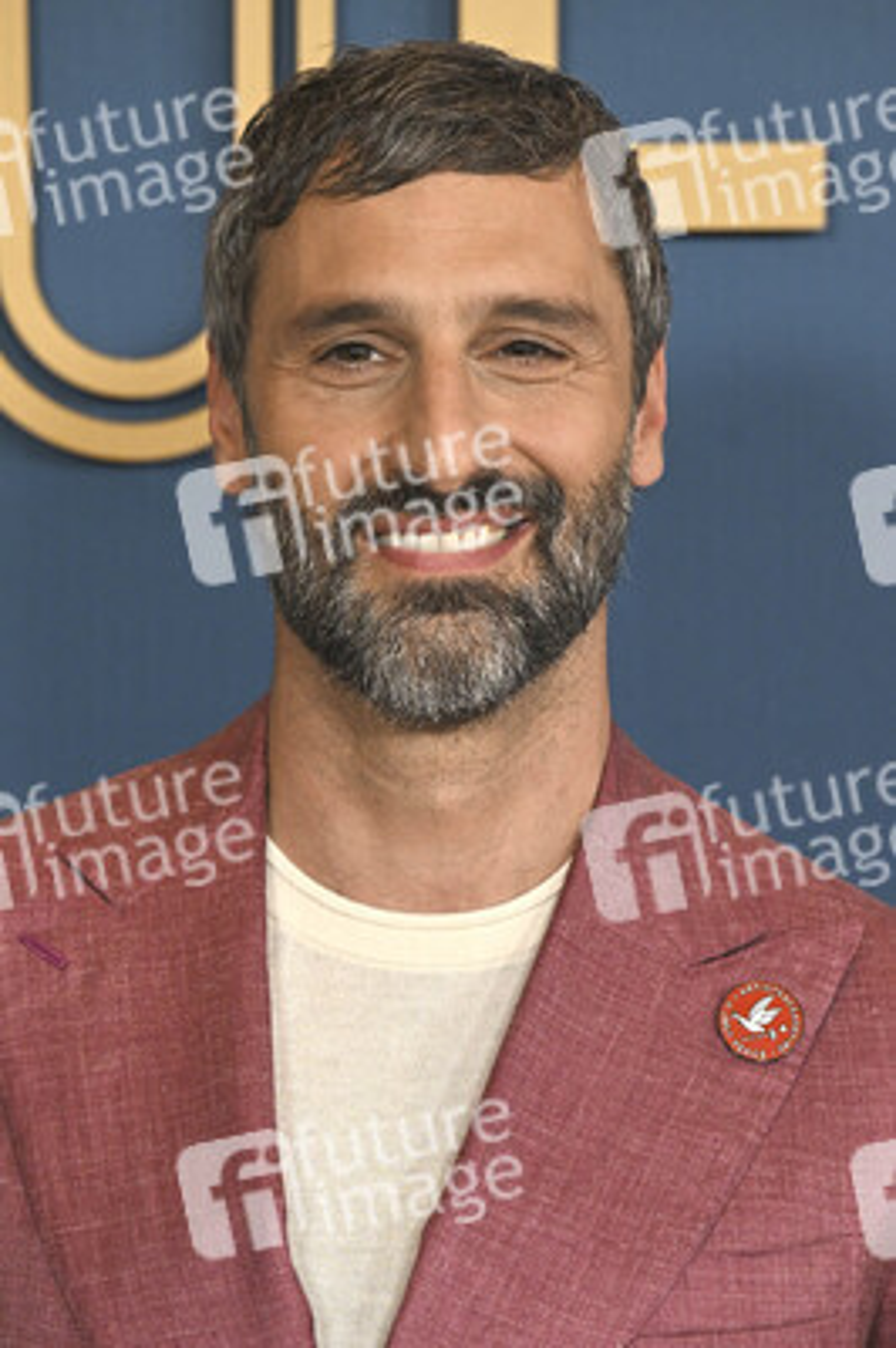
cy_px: 674
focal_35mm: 135
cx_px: 448
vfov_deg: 15.2
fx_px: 5048
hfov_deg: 10.1
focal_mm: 135
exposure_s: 1/320
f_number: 5.6
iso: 2000
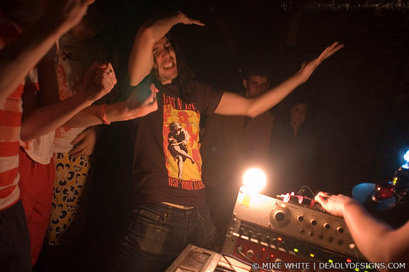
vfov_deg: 43.6
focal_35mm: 30
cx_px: 204
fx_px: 341
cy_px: 136
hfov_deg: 62.0
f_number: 3.2
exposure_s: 1/20
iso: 800
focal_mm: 20
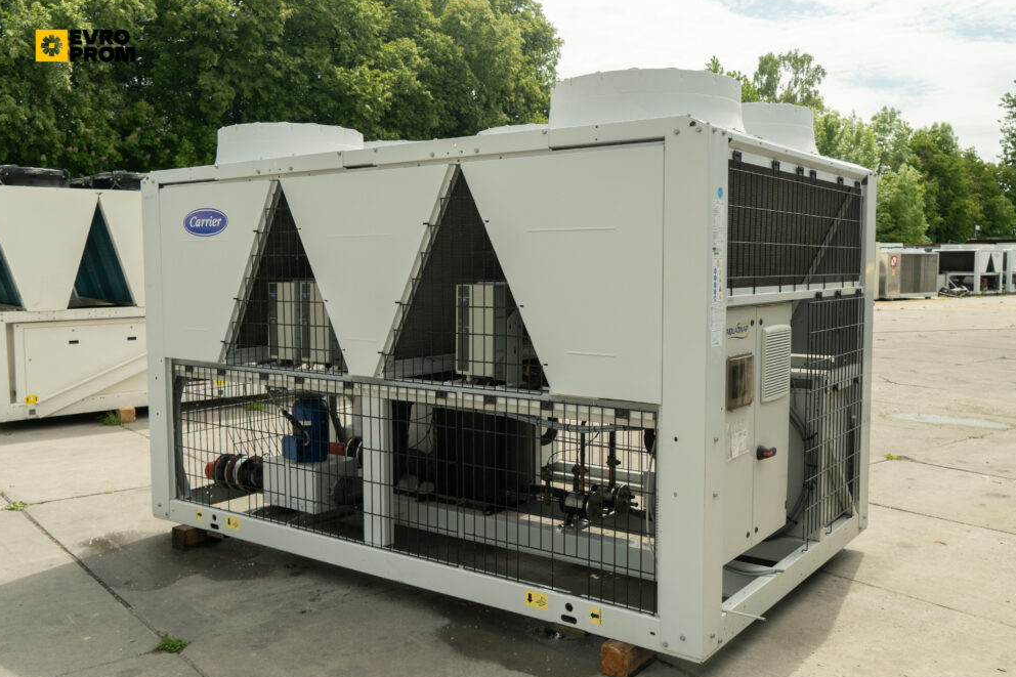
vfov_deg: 41.1
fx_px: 903
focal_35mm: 32
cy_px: 337
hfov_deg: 58.7
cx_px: 515
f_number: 6.3
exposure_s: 1/640
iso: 640
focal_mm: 31
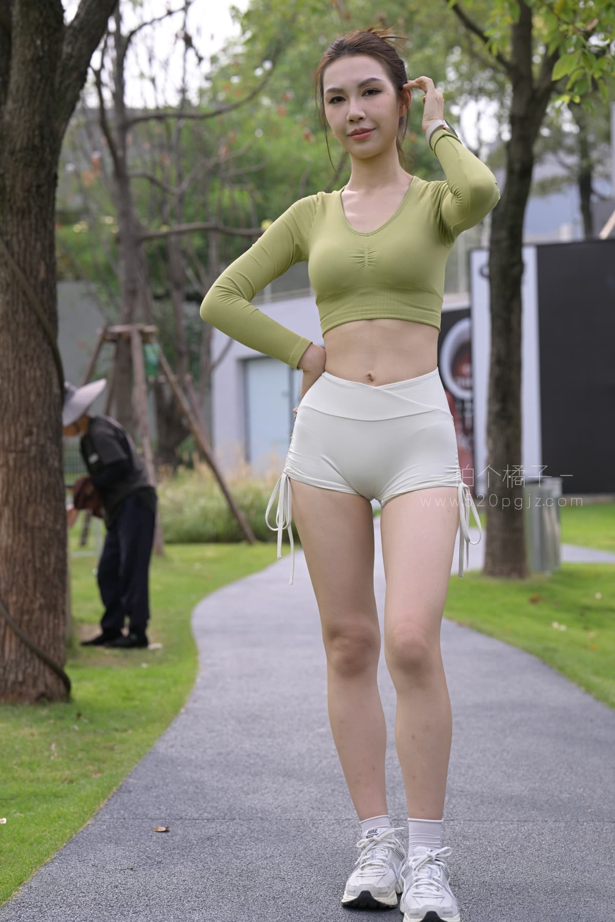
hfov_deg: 16.1
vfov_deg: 23.9
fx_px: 2178
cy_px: 461
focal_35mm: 85
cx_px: 308
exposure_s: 1/640
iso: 250
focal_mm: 85
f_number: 5
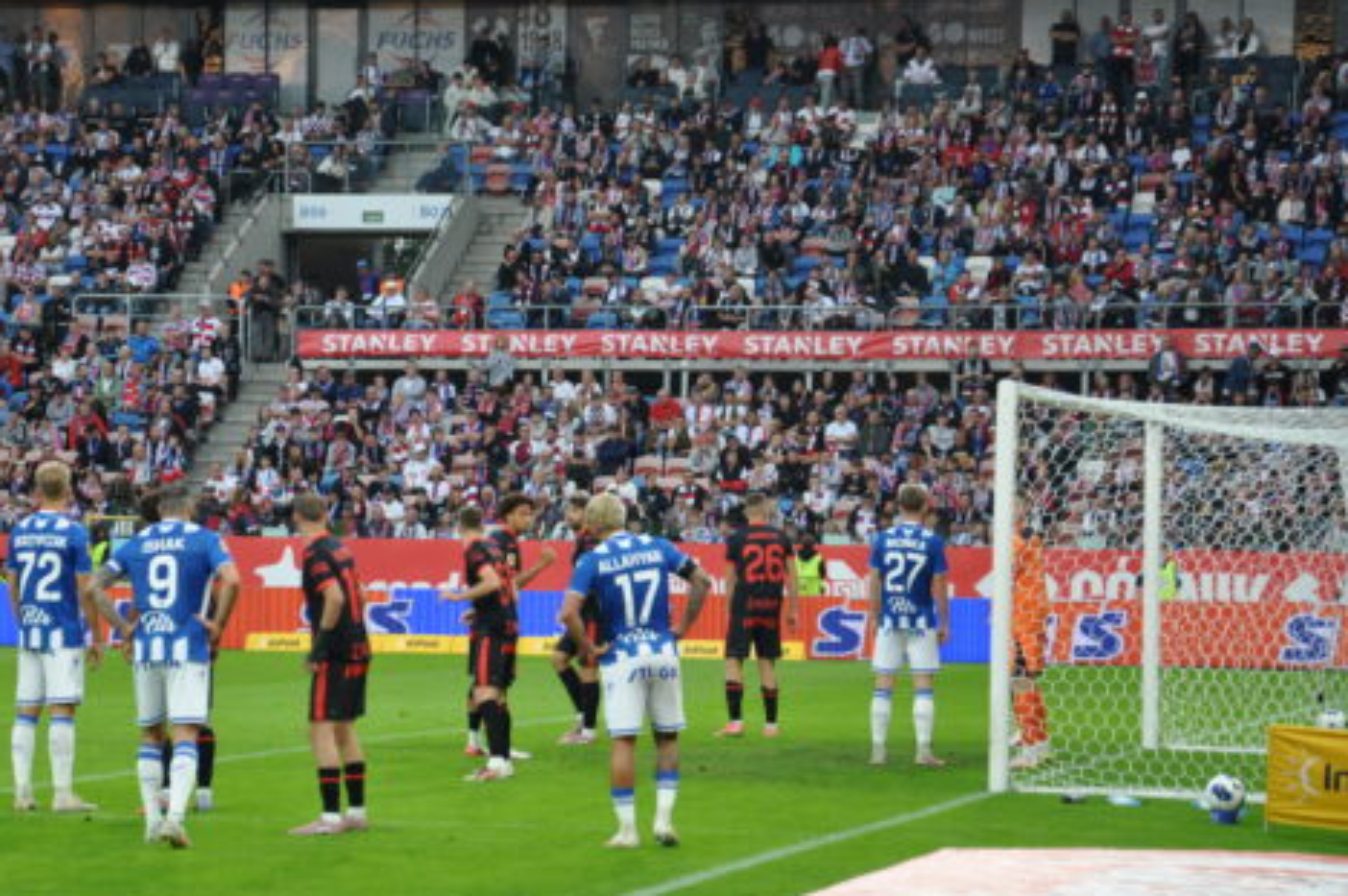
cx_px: 554
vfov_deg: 9.7
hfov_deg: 14.6
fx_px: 5260
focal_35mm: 141
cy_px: 436
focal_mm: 75
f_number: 5.3
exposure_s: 1/60
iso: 250
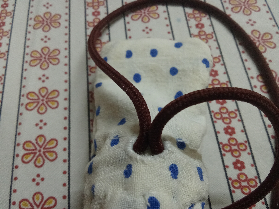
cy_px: 104
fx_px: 226
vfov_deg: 49.7
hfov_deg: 63.4
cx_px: 140
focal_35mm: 28
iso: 250
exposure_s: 1/33.3
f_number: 2
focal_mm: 2.78
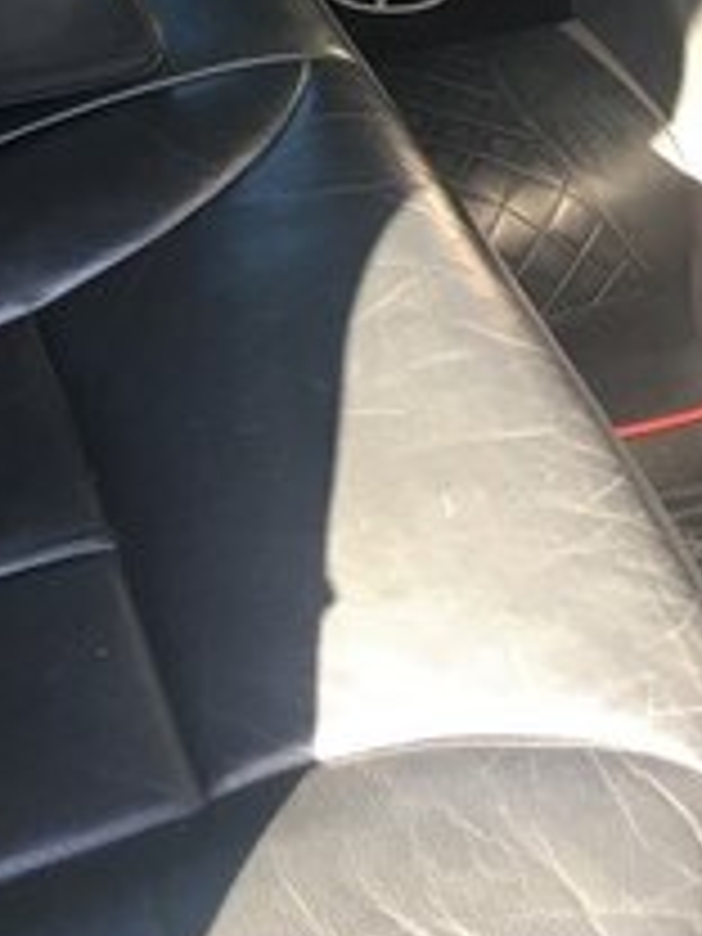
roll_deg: +0.6
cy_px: -94
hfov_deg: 20.8
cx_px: 45
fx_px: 1866
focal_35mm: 69
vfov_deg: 26.0
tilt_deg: -32.5
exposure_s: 1/33
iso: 25
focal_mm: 4.15
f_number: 2.2
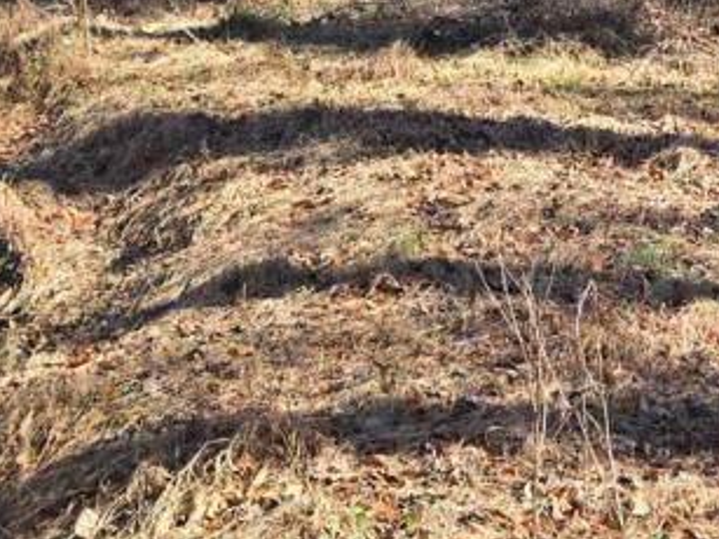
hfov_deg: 20.8
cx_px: 787
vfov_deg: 15.7
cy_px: -127
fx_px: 1869
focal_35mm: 90
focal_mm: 5.4
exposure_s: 1/1142
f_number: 1.8
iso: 80
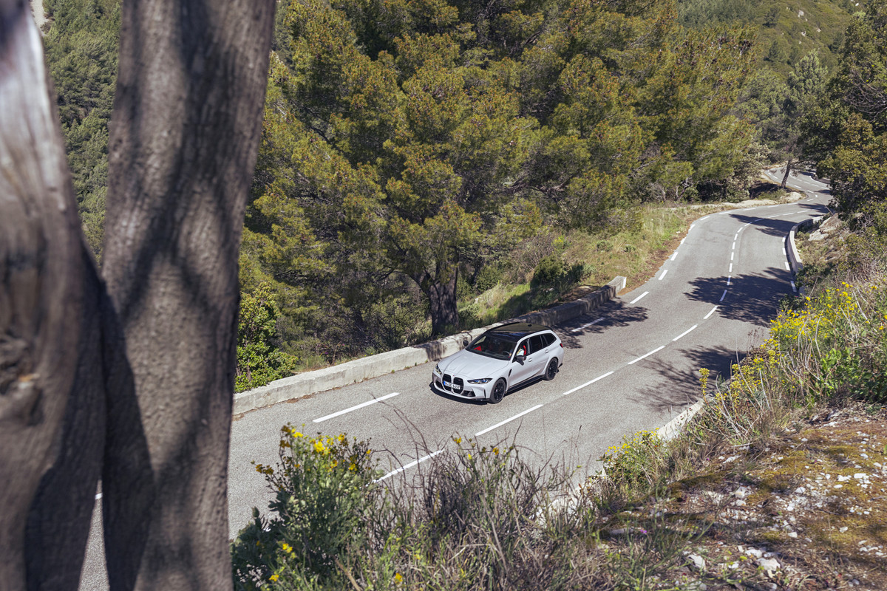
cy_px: 296
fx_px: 862
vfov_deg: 37.9
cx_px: 444
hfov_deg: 54.4
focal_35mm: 35
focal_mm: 35
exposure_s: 1/320
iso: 320
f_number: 8
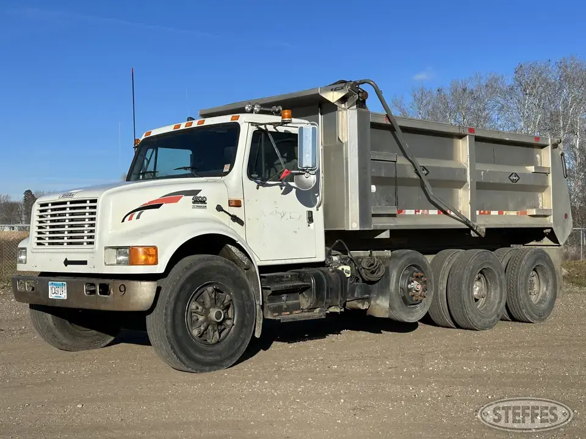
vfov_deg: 30.3
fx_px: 813
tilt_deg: +0.1
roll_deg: +0.3
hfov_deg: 39.7
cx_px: 293
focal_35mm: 48
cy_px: 220
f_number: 1.78
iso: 64
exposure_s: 1/6211
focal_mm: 6.86
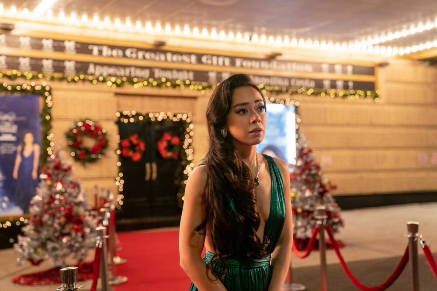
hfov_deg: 40.3
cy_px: 146
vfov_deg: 27.5
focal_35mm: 49
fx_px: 595
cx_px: 218
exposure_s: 1/125
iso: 3200
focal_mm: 49
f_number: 2.8
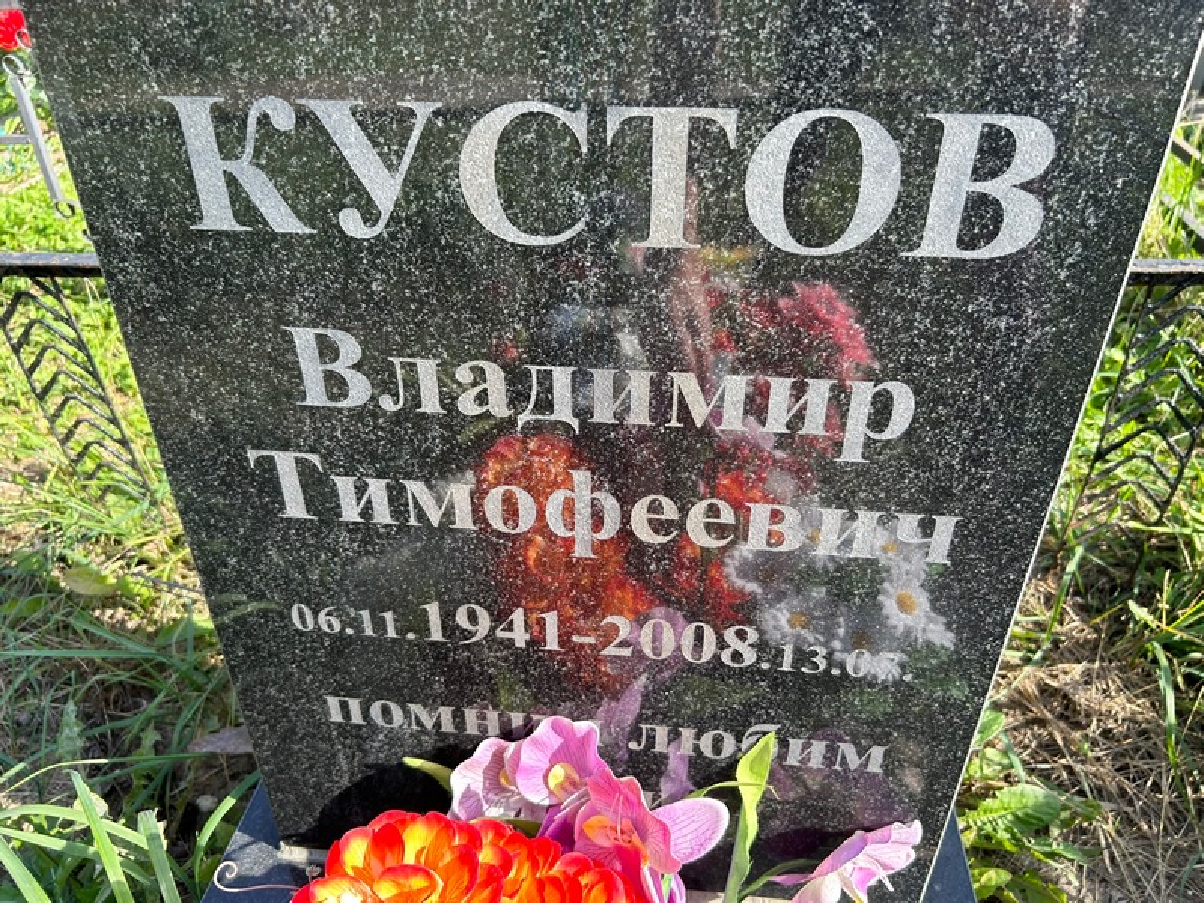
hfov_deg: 67.3
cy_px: 452
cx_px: 602
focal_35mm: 26
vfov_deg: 53.1
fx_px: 904
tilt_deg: -31.9
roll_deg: +0.9
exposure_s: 1/670
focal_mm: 5.7
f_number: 1.5
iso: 50
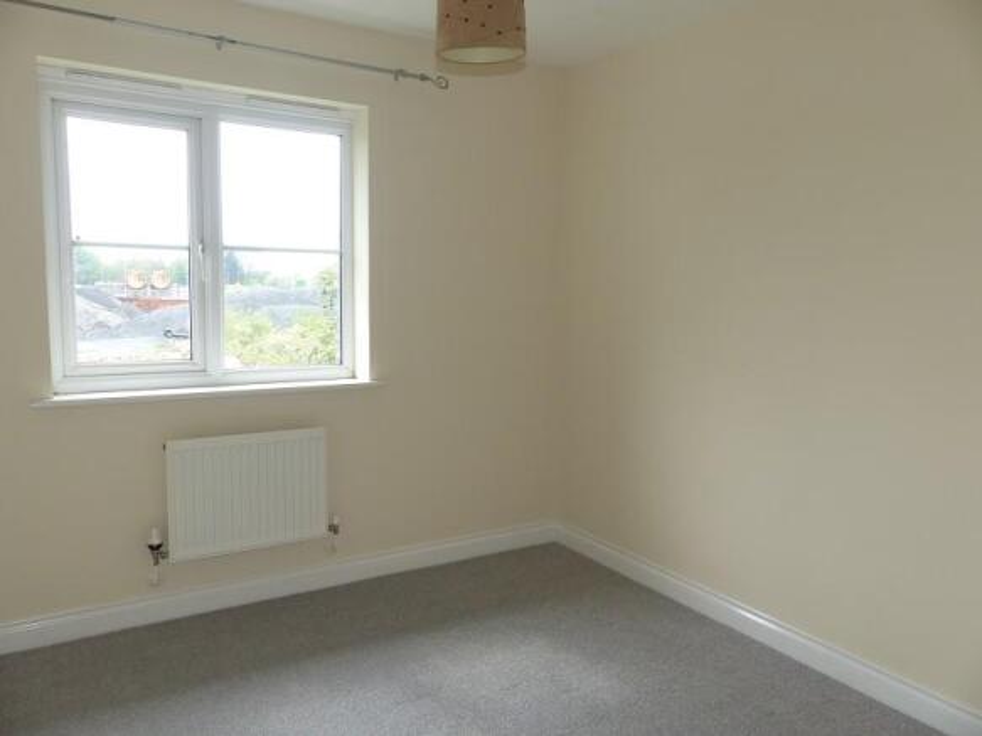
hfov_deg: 69.4
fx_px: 709
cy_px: 368
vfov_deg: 54.9
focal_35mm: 25
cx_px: 491
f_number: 3.2
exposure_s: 1/125
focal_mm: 4.5
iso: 100
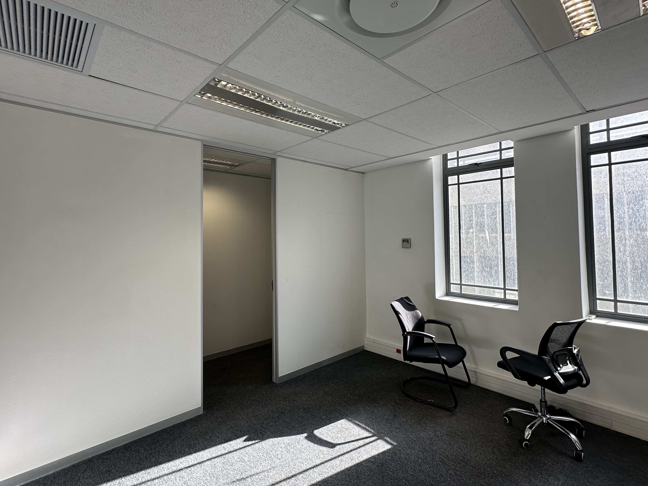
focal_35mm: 17
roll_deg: +1.1
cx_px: 324
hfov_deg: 91.0
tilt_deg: +0.7
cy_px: 226
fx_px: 318
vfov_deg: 74.6
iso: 40
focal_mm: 2.22
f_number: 2.2
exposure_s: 1/137
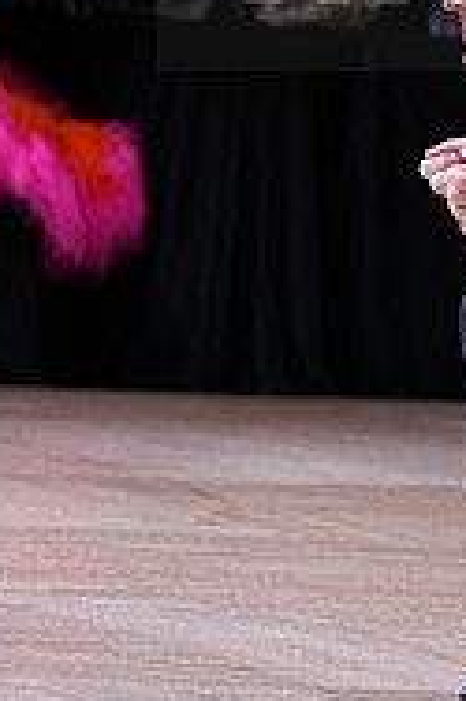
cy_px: -52
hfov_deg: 3.1
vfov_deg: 4.7
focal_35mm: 436
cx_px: 673
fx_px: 8481
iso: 1000
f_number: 4
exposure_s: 1/400
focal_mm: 141
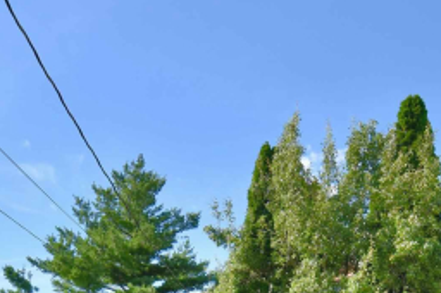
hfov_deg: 44.5
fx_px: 538
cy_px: 396
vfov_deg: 25.5
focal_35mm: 44
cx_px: 193
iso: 200
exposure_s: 1/400
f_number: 7.1
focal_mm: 10
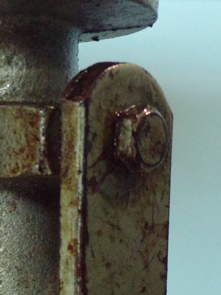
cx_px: -13
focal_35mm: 79
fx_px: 673
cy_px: 257
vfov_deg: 24.1
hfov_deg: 18.1
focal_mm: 5.8
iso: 741
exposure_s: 1/17
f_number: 3.2
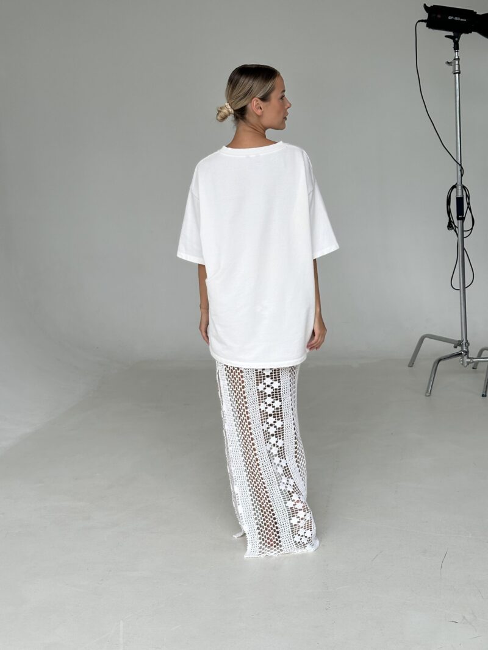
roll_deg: +2.9
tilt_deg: -8.6
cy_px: 325
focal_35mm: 48
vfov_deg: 39.7
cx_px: 244
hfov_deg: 30.3
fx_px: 902
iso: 64
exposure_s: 1/482
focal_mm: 6.86
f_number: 1.78
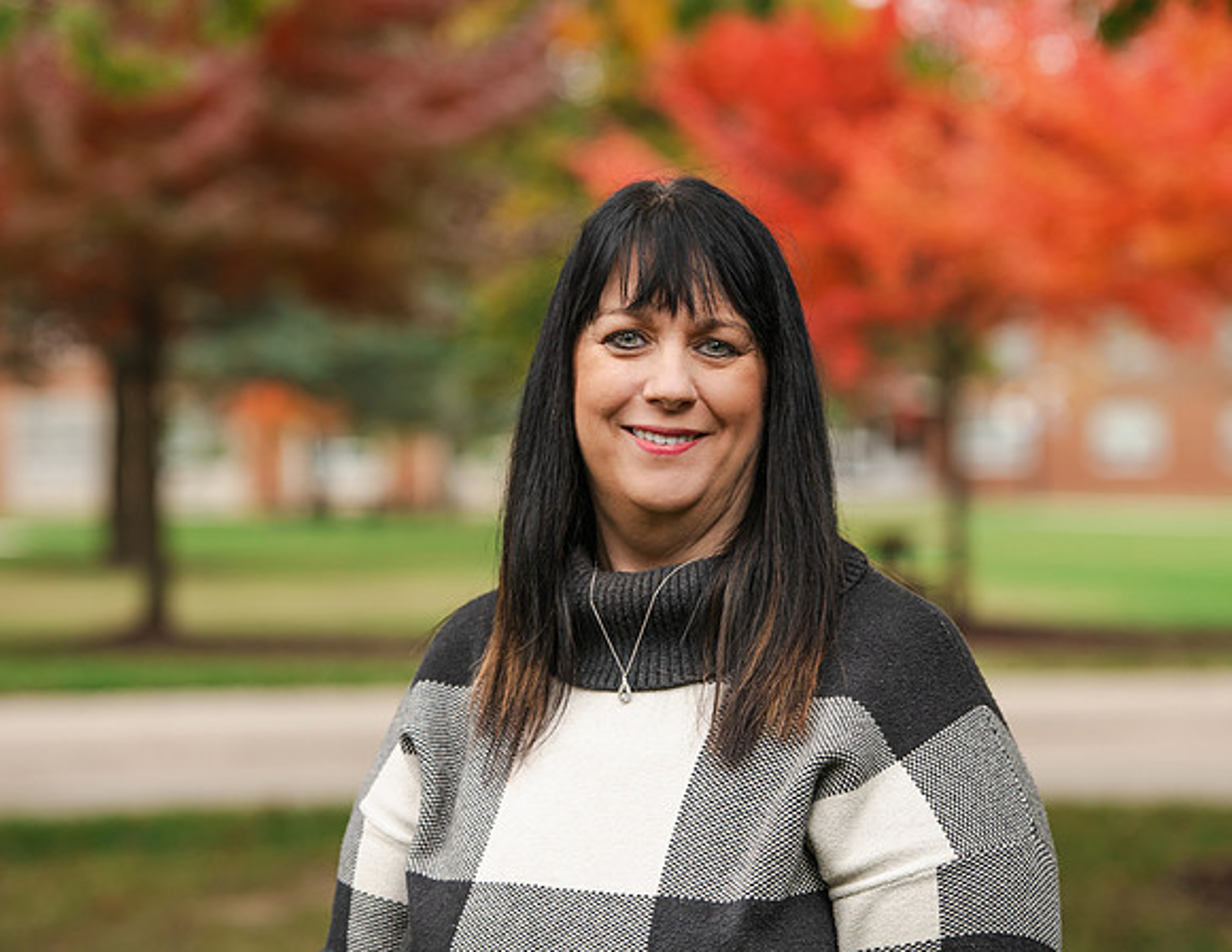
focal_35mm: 143
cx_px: 616
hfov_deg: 13.7
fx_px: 5145
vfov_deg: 10.6
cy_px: 437
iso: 200
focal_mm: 120
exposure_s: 1/200
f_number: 4
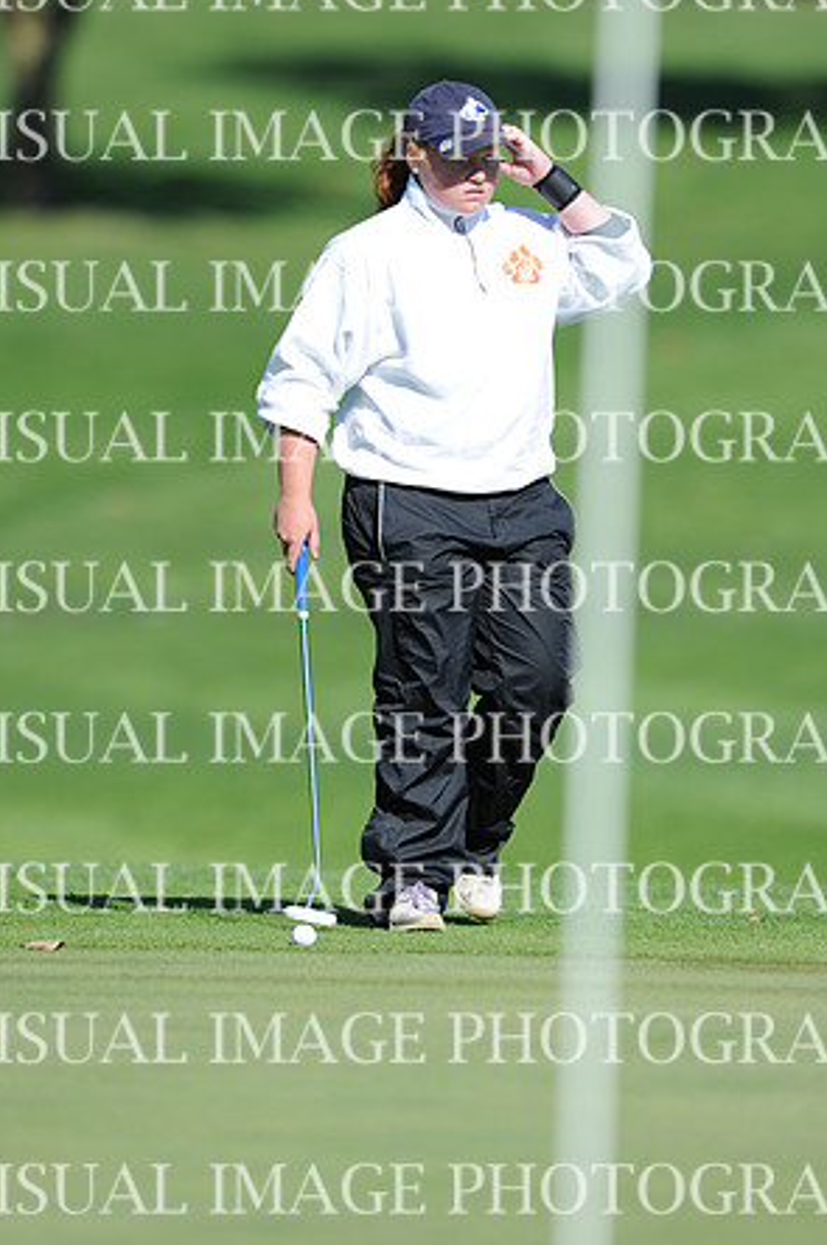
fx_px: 18063
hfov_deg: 2.6
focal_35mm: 523
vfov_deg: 3.9
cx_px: 429
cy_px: 510
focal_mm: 400
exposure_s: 1/2500
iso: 250
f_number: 4
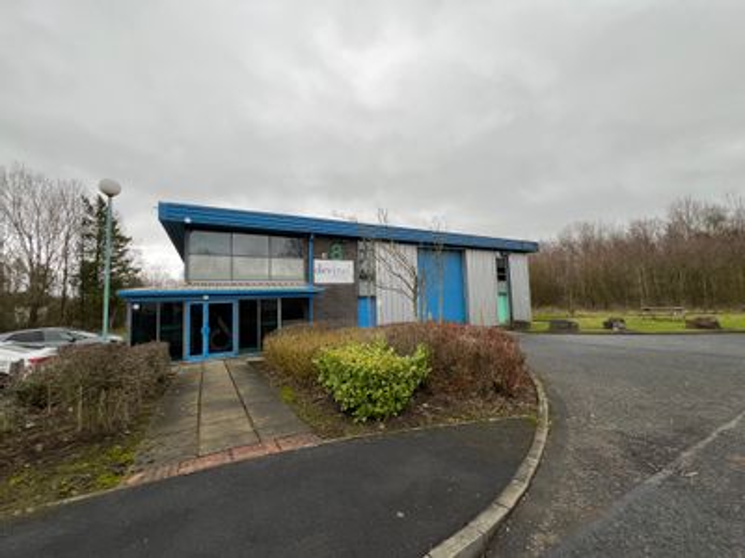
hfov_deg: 106.2
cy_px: 279
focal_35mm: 13
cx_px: 372
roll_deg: +2.4
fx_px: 280
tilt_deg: +7.0
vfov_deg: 89.9
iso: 32
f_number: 1.8
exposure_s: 1/101
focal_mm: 1.57
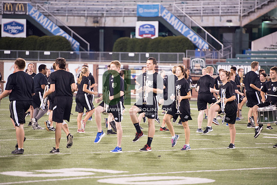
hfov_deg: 10.3
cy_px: 92
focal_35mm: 200
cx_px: 138
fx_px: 1539
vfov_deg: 6.9
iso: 1000
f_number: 2.8
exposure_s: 1/320
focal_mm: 200
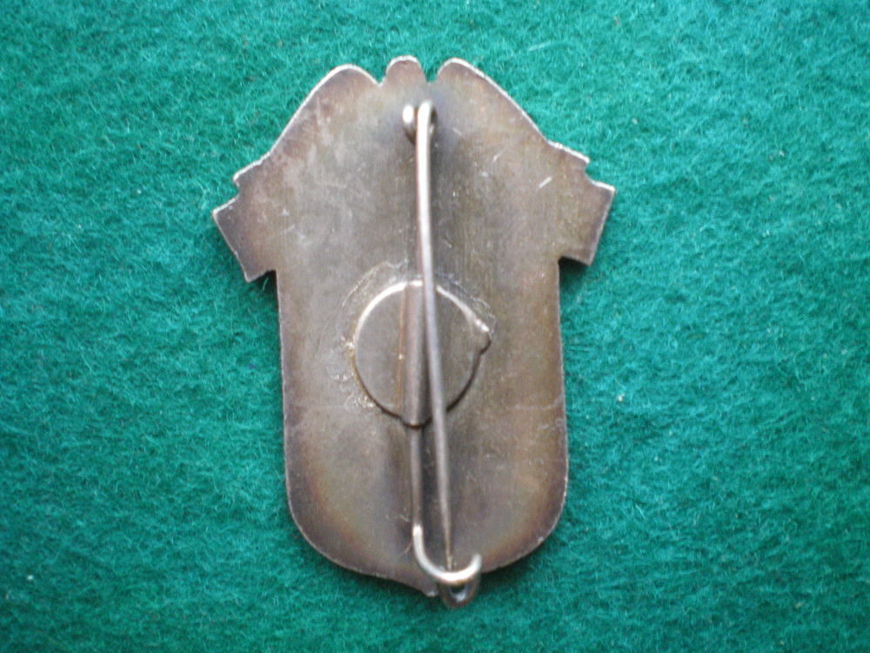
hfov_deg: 49.0
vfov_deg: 37.7
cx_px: 435
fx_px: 955
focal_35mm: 38
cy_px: 326
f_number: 3.1
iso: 400
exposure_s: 1/13
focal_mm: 6.3
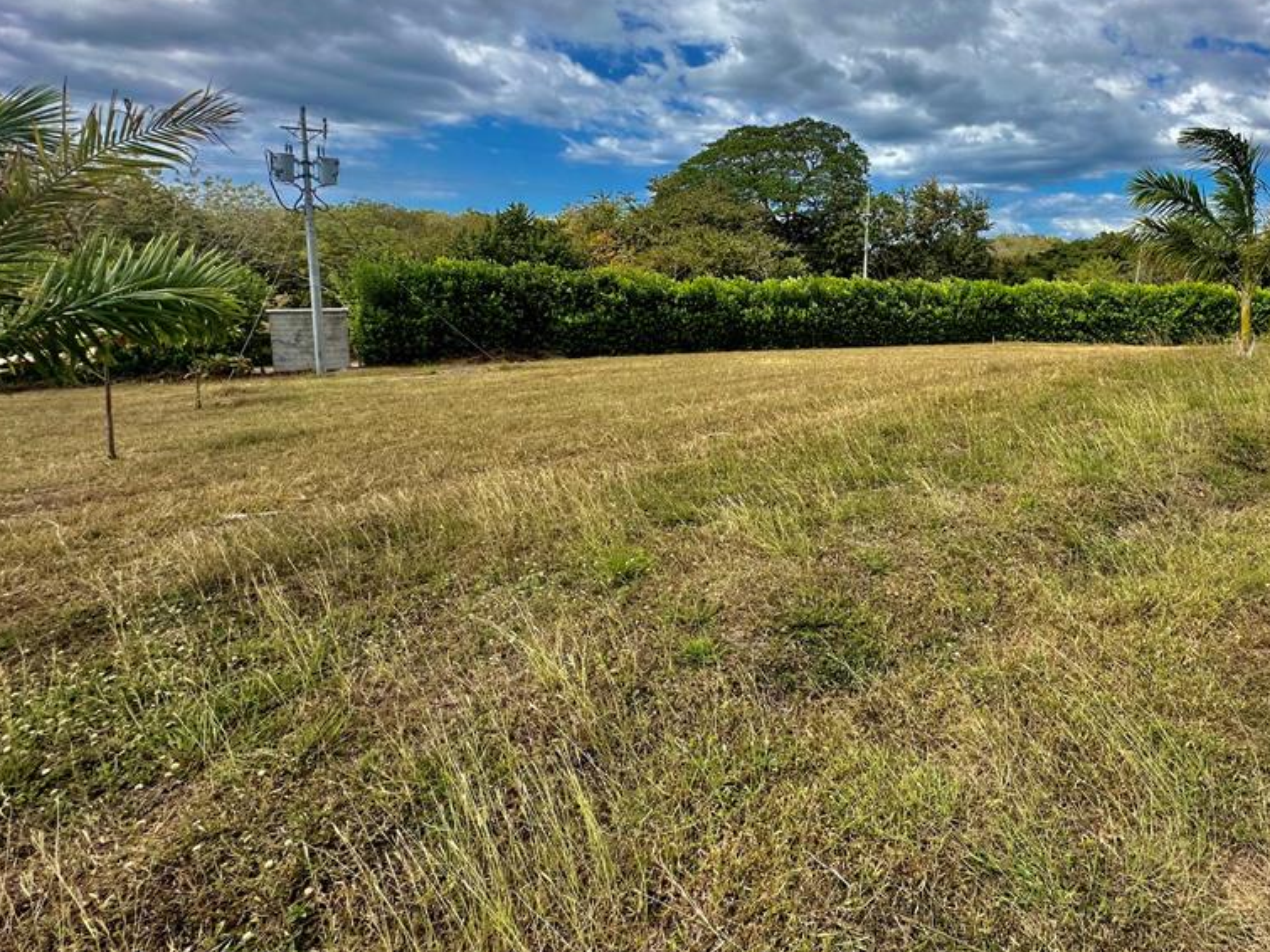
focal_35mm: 19
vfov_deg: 67.6
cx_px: 824
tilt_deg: -7.6
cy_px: 358
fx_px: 697
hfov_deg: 82.4
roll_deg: -1.1
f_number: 2.2
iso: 50
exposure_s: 1/1795
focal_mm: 2.22
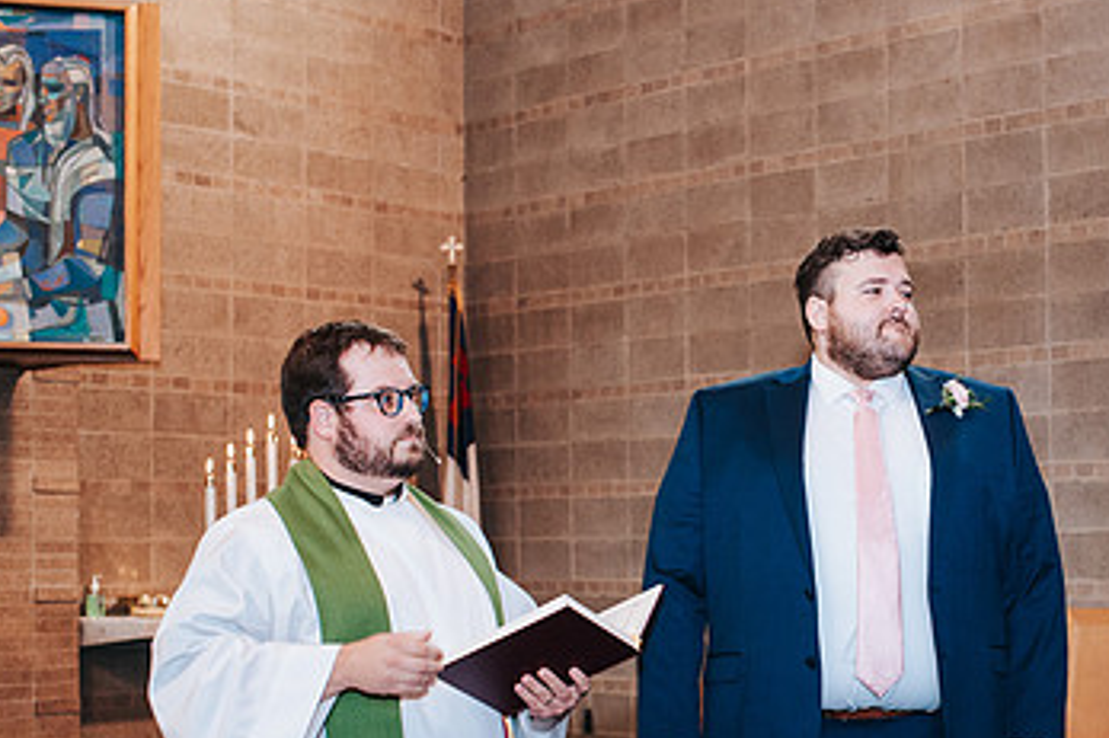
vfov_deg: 21.1
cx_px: 879
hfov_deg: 30.7
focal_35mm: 64
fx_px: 1971
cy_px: 542
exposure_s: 1/125
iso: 1000
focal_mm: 35
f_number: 3.2
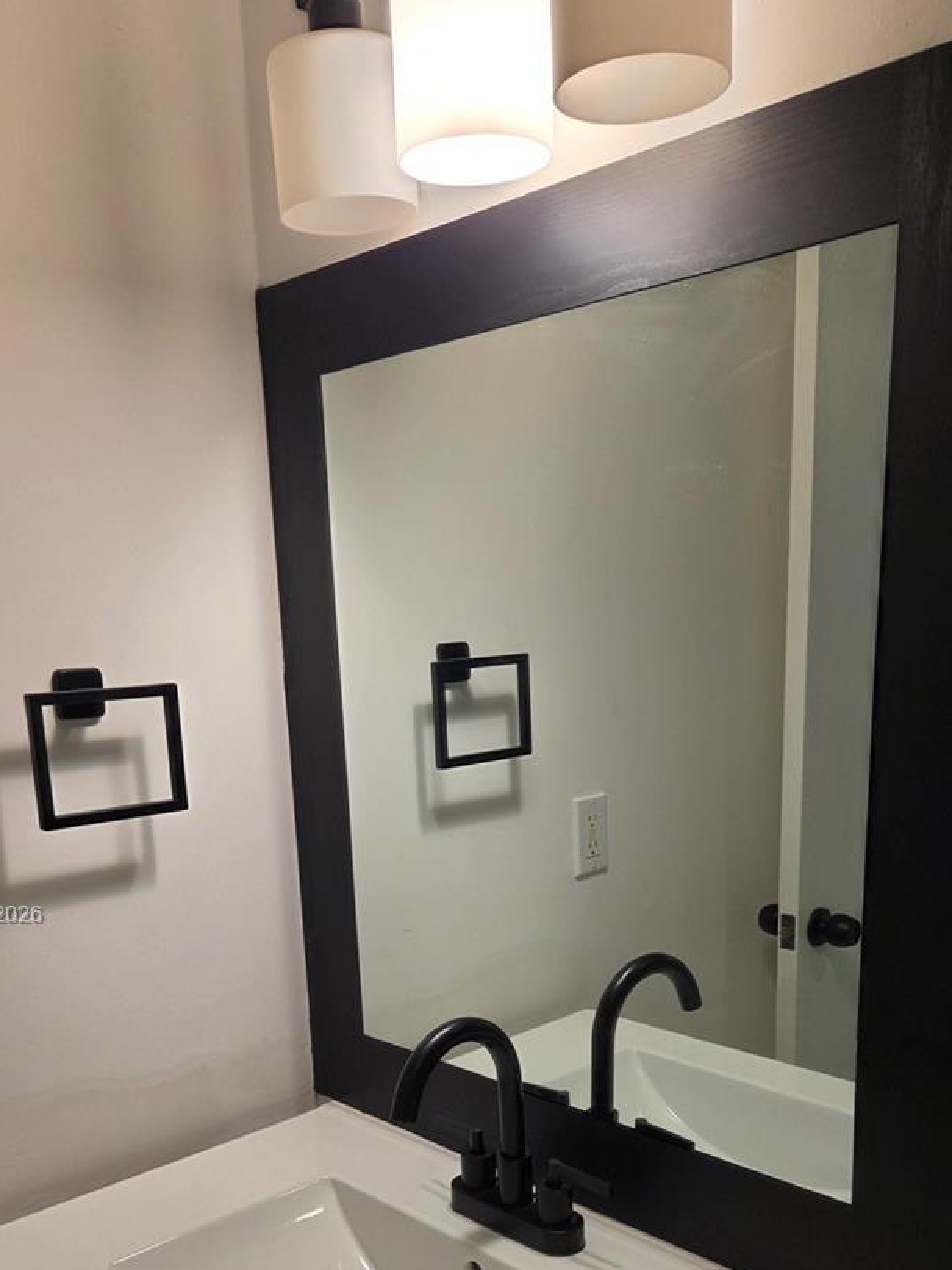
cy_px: 917
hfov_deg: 41.8
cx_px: 456
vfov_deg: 52.1
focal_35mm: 34
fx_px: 1247
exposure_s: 1/120
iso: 50
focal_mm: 5.4
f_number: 1.8
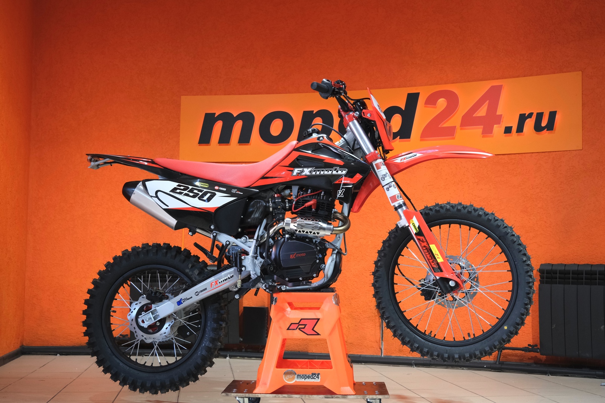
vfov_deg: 27.5
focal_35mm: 49
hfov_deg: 40.3
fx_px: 823
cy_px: 202
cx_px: 302
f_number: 4
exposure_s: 1/100
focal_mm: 32.5
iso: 1600
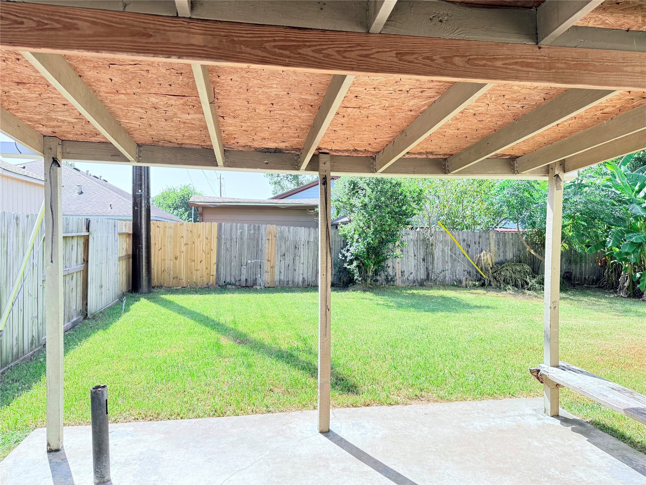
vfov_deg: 56.8
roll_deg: -0.6
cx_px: 323
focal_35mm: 24
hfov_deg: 71.6
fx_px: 448
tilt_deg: -0.6
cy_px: 242
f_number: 1.78
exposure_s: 1/559
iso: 100
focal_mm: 6.76
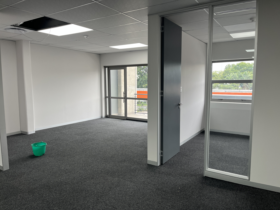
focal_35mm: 26
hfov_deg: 67.3
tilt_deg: -6.2
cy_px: 105
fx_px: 210
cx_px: 140
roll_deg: -2.4
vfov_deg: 53.1
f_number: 1.6
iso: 50
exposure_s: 1/121
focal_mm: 5.1
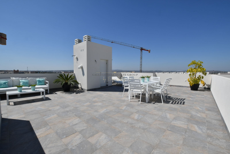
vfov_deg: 77.3
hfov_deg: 100.4
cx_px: 115
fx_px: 96
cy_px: 77
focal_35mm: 15
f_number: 16
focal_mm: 10
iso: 200
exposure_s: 1/250
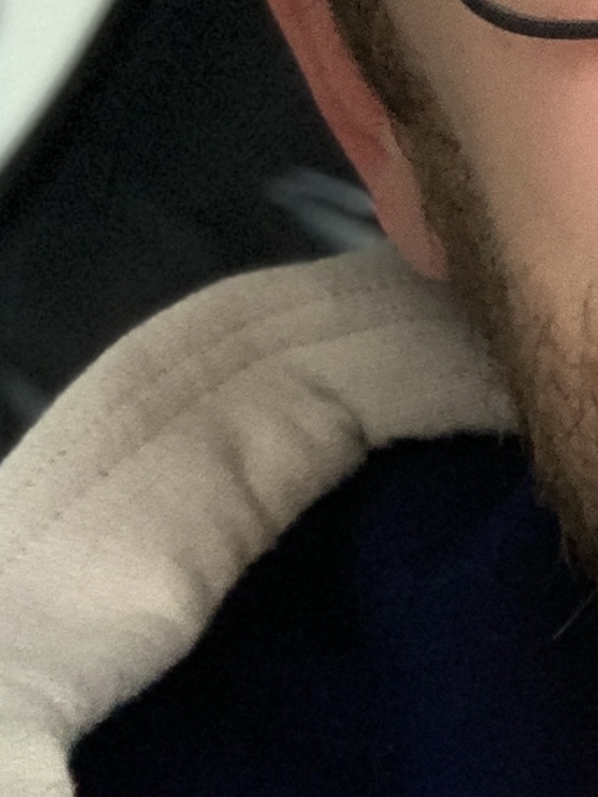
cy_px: 466
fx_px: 3315
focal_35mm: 144
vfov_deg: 13.7
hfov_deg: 9.7
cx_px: 1137
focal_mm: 2.87
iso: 250
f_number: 2.2
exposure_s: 1/28
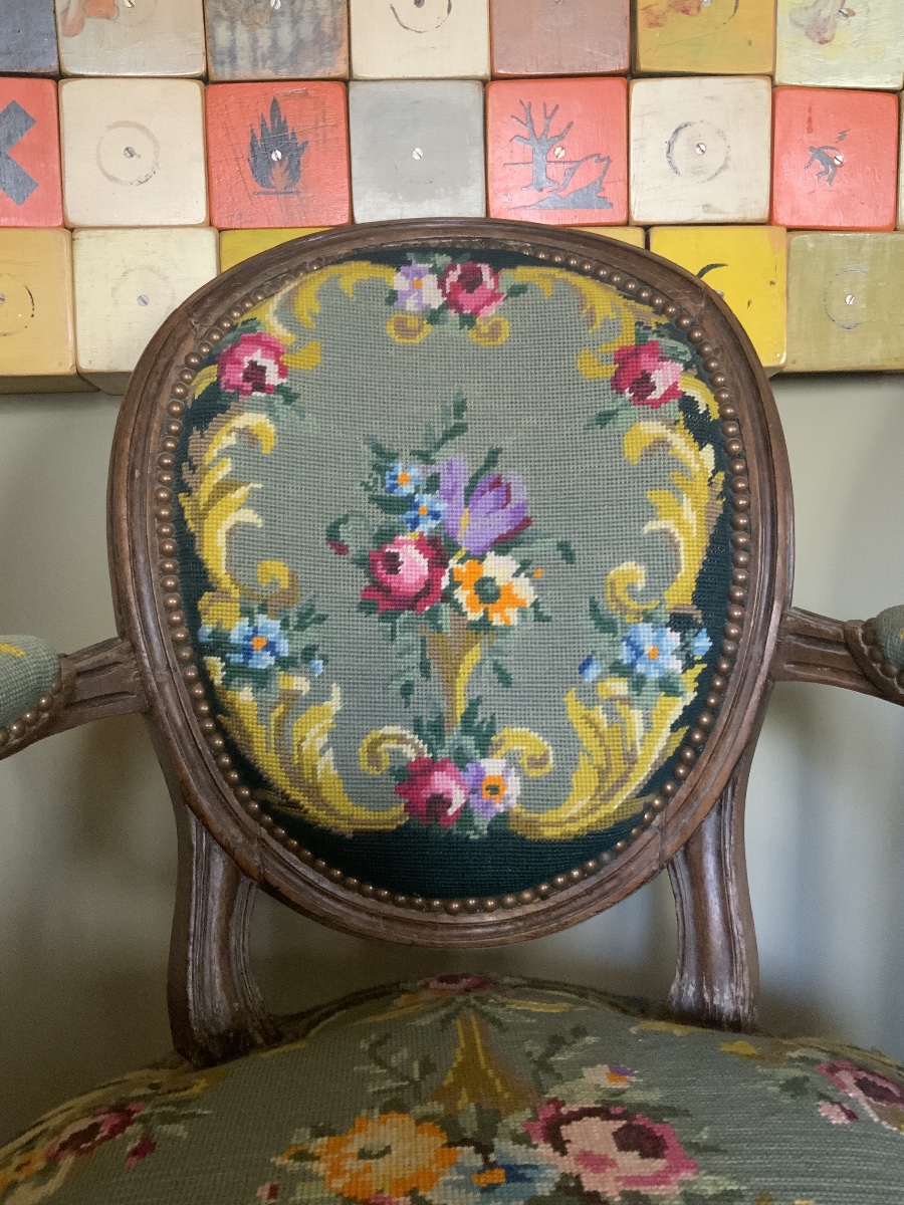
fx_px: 1010
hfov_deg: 48.2
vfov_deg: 61.7
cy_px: 602
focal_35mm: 29
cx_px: 452
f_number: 1.8
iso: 250
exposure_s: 1/60
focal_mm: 3
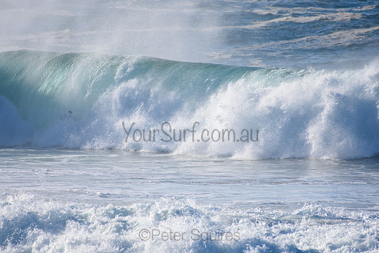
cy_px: 126
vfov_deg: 1.8
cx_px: 190
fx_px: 7897
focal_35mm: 750
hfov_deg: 2.7
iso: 250
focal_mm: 500
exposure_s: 1/2000
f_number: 5.6
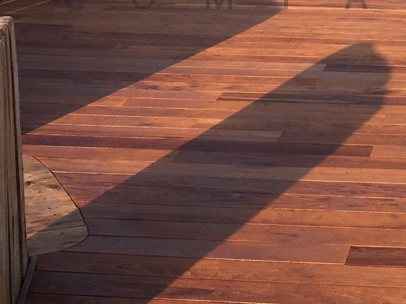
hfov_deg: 19.1
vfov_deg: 14.4
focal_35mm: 100
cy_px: -41
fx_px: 1173
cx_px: 411
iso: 32
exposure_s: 1/989
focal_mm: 4.15
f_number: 2.2
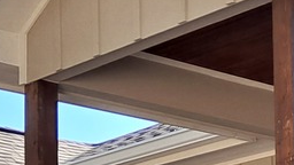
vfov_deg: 7.3
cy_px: 419
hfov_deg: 13.4
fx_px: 1193
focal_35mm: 153
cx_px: 424
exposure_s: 1/396
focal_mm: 4.6
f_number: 2
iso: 32
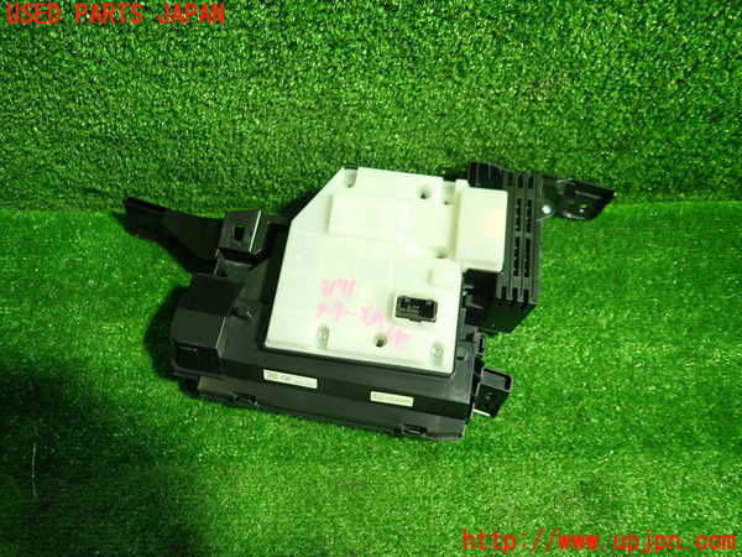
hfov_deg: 69.4
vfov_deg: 54.9
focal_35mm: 25
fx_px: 536
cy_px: 278
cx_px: 371
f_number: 2
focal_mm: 4.5
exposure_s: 1/30
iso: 250
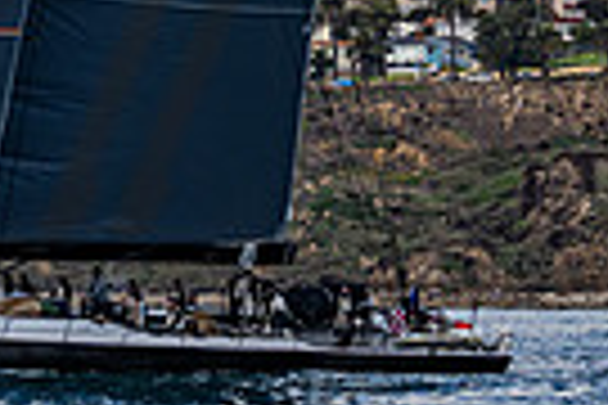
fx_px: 12564
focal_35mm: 744
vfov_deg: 1.8
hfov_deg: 2.8
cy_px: -420
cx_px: 14
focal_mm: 150
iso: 400
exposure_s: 1/3200
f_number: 5.6
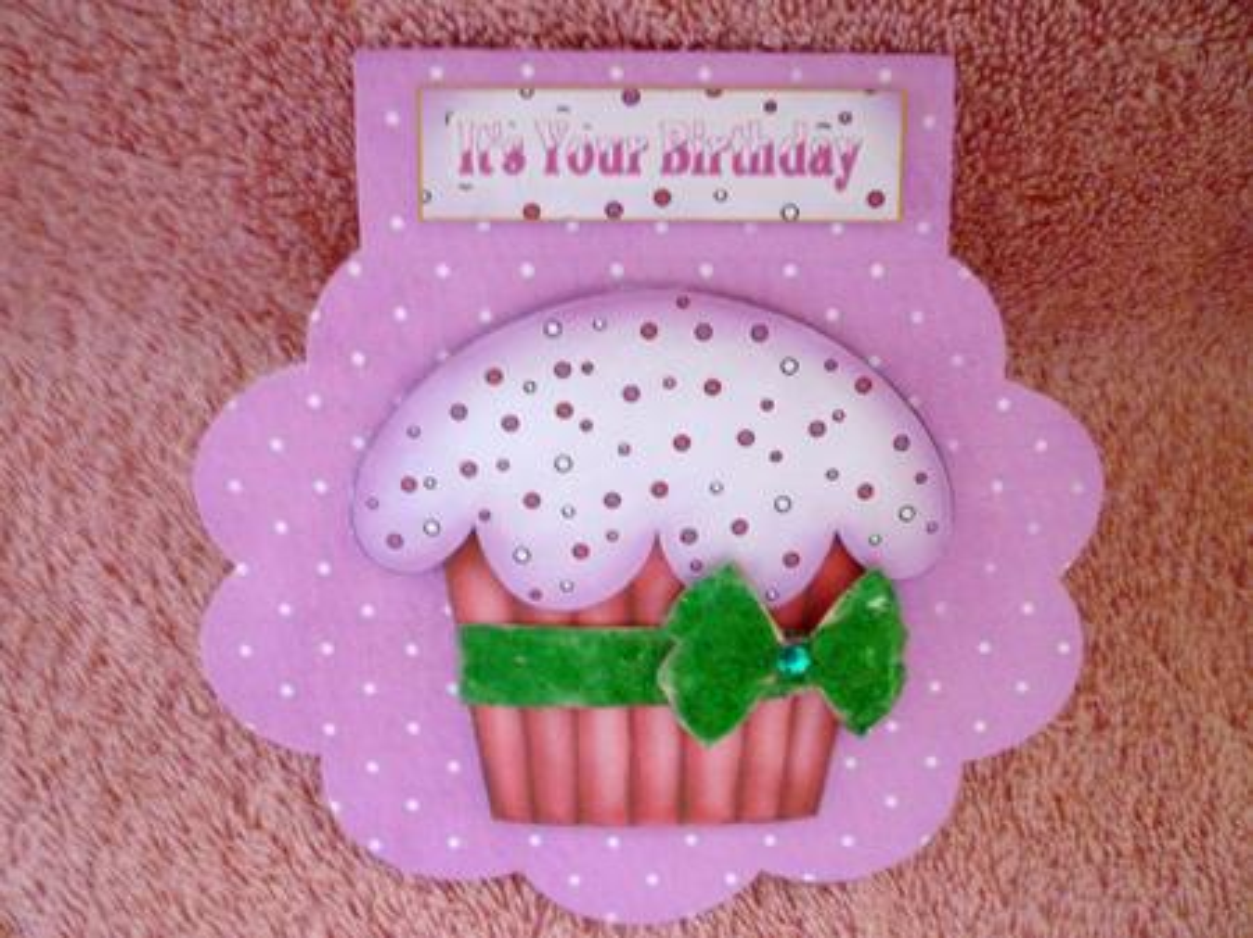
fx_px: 1049
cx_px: 626
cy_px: 469
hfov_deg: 61.7
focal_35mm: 29
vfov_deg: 48.2
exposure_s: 1/13
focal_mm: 5.2
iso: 400
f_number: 3.3
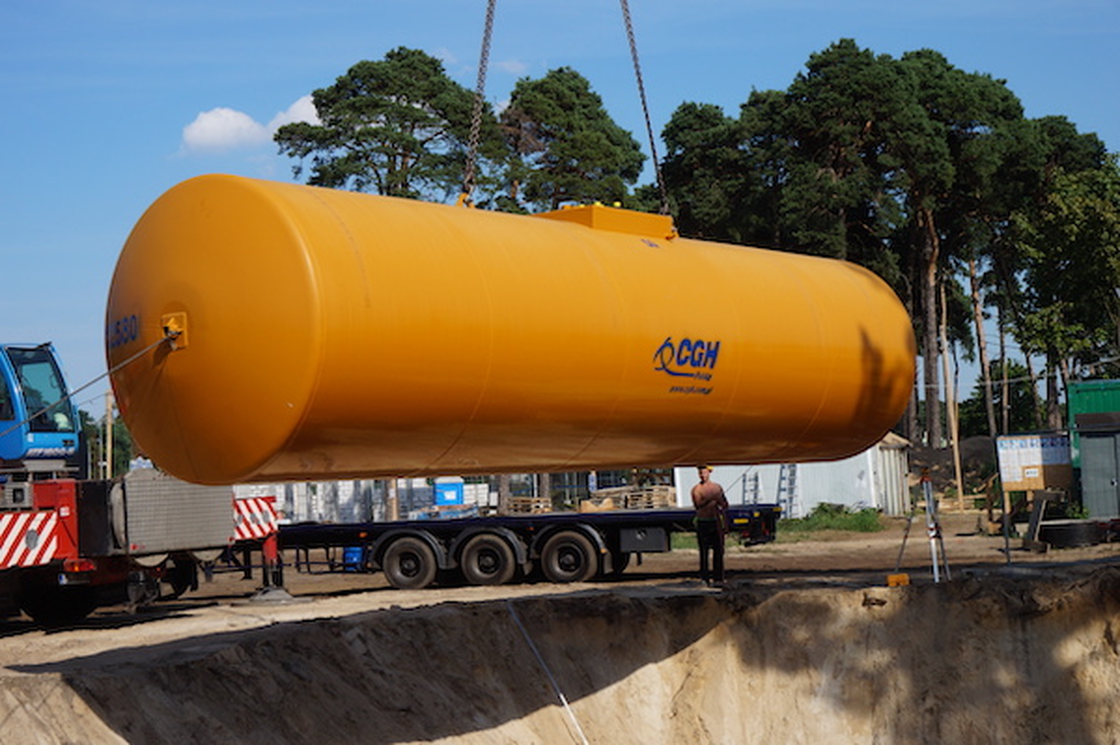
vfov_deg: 23.1
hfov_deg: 34.2
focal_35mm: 58
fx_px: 1818
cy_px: 372
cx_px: 560
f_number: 16
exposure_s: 1/200
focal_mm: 39
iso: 200
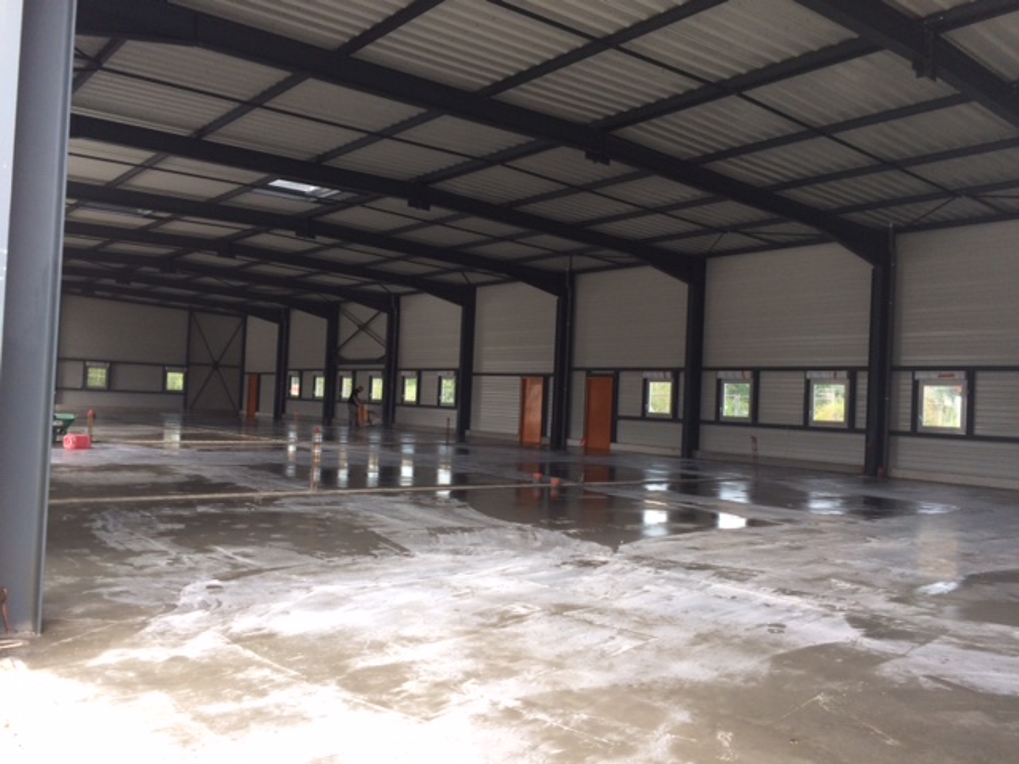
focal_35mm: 29
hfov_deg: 61.7
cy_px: 382
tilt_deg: +0.0
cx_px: 510
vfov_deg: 48.2
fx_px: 854
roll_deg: -1.6
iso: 50
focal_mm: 4.15
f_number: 2.2
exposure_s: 1/100
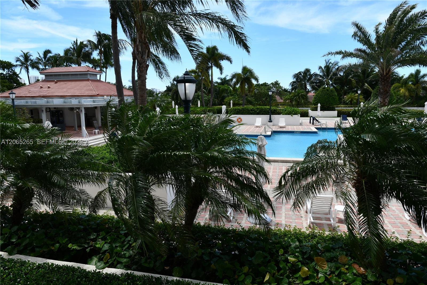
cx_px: 214
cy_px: 142
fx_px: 285
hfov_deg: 73.8
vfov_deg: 53.1
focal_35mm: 24
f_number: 8
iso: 110
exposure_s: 1/250
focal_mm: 16
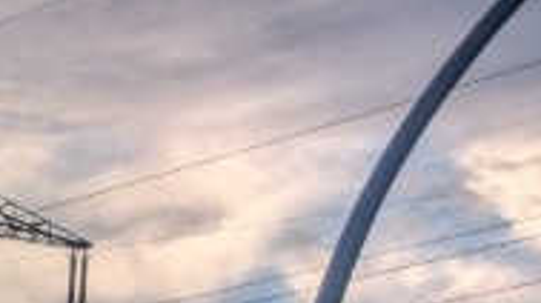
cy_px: 1252
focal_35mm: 166
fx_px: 2380
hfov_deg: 9.8
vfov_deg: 6.0
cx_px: -1102
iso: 22
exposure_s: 1/509
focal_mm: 6.9
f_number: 1.68
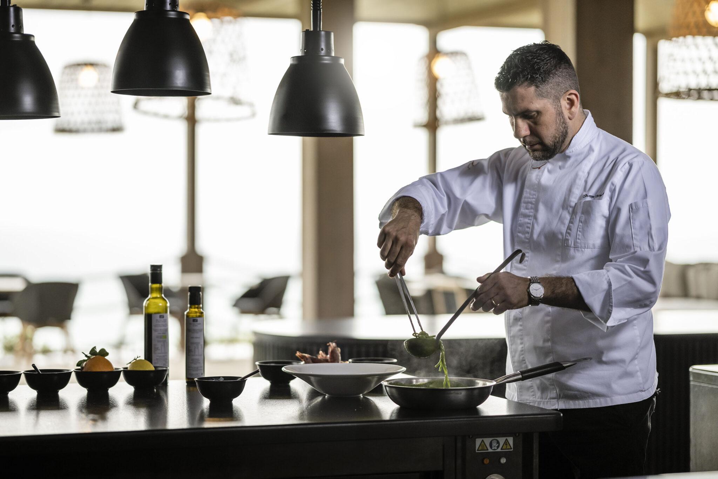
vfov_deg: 16.1
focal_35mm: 85
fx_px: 1695
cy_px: 240
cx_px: 359
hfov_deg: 23.9
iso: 500
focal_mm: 85
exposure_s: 1/640
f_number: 2
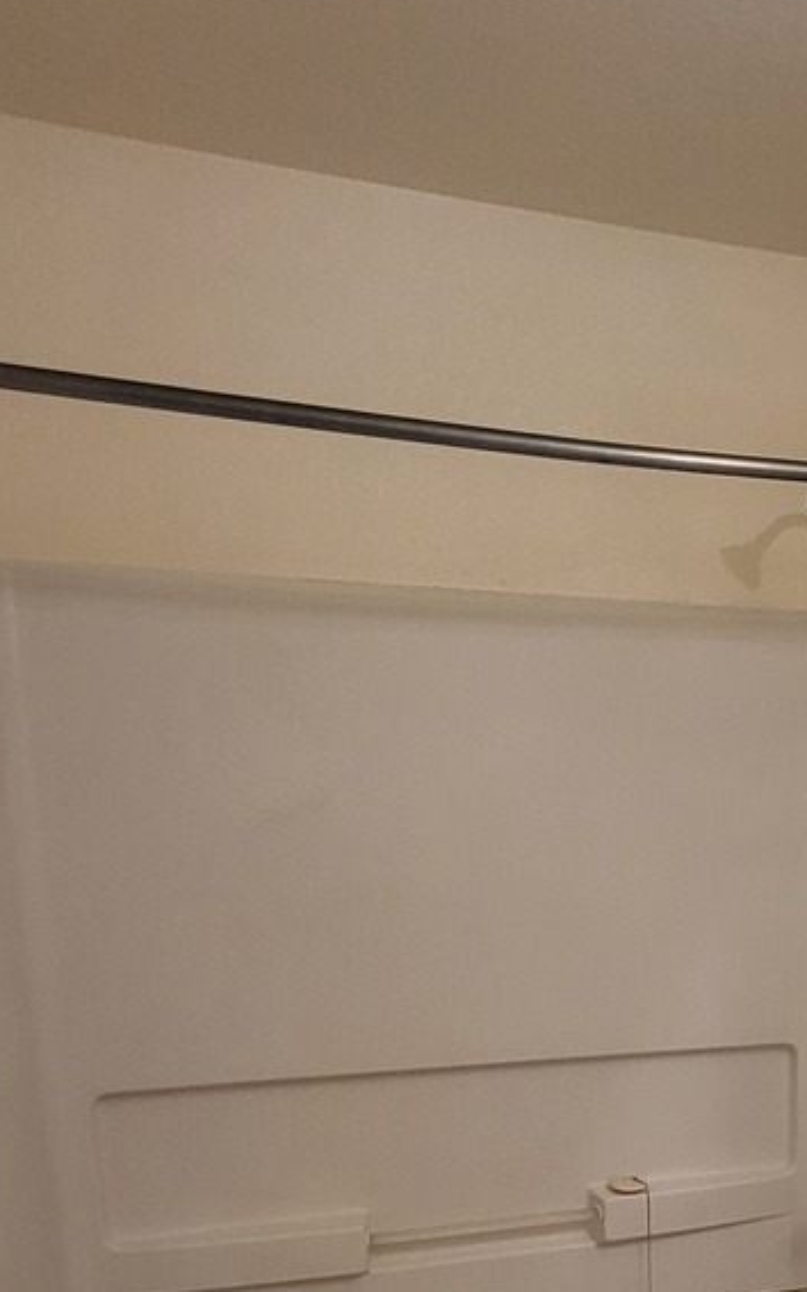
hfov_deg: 33.7
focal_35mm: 35
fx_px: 1233
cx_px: 771
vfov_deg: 50.7
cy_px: 1098
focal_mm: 1.74
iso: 250
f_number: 2.2
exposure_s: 1/60
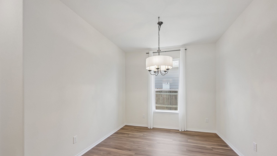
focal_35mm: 16
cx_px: 137
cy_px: 92
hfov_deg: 99.4
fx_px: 118
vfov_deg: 66.6
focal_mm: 15
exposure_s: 1/15
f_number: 6.7
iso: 110
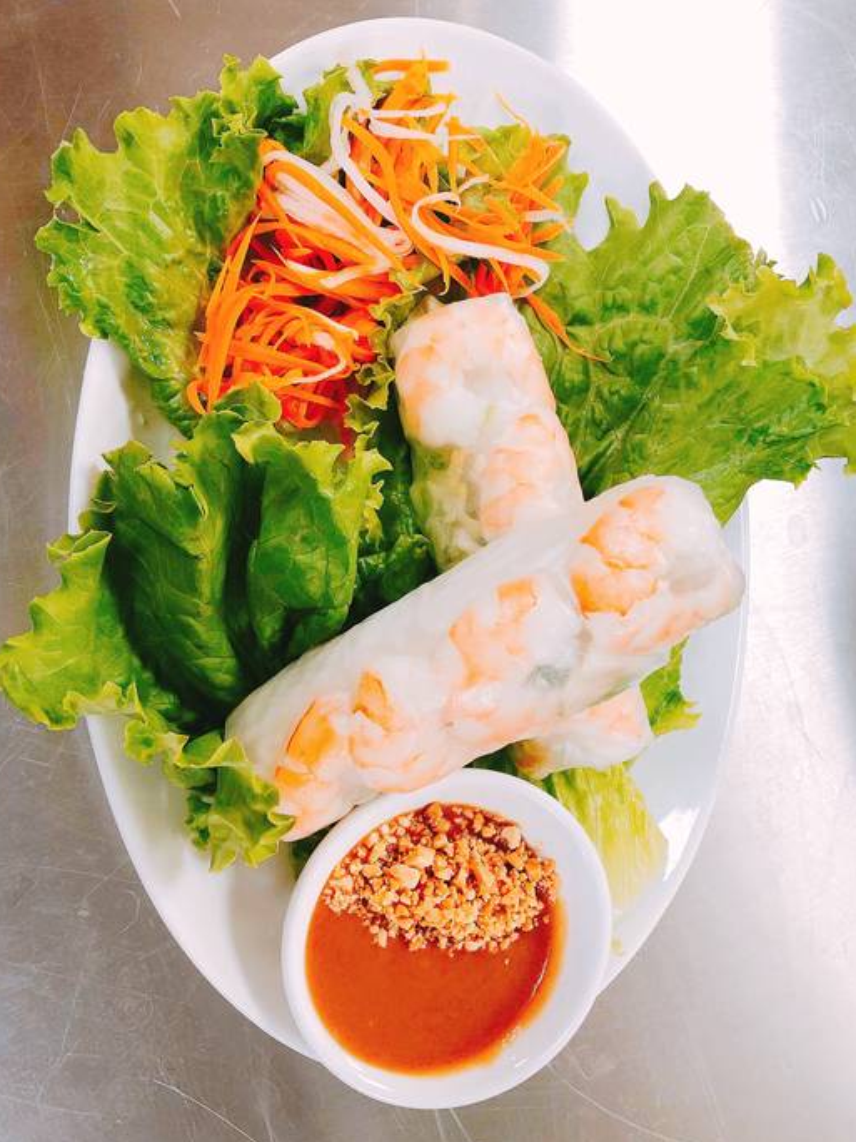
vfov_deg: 59.9
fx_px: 989
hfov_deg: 46.8
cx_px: 441
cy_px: 545
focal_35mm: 30
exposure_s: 1/30
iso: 32
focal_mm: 4
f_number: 1.8
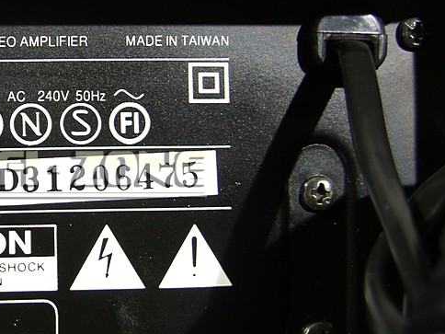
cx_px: 48
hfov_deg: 15.7
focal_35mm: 124
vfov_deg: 12.0
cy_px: 165
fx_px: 1594
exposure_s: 1/60
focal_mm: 15.5
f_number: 2.8
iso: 50
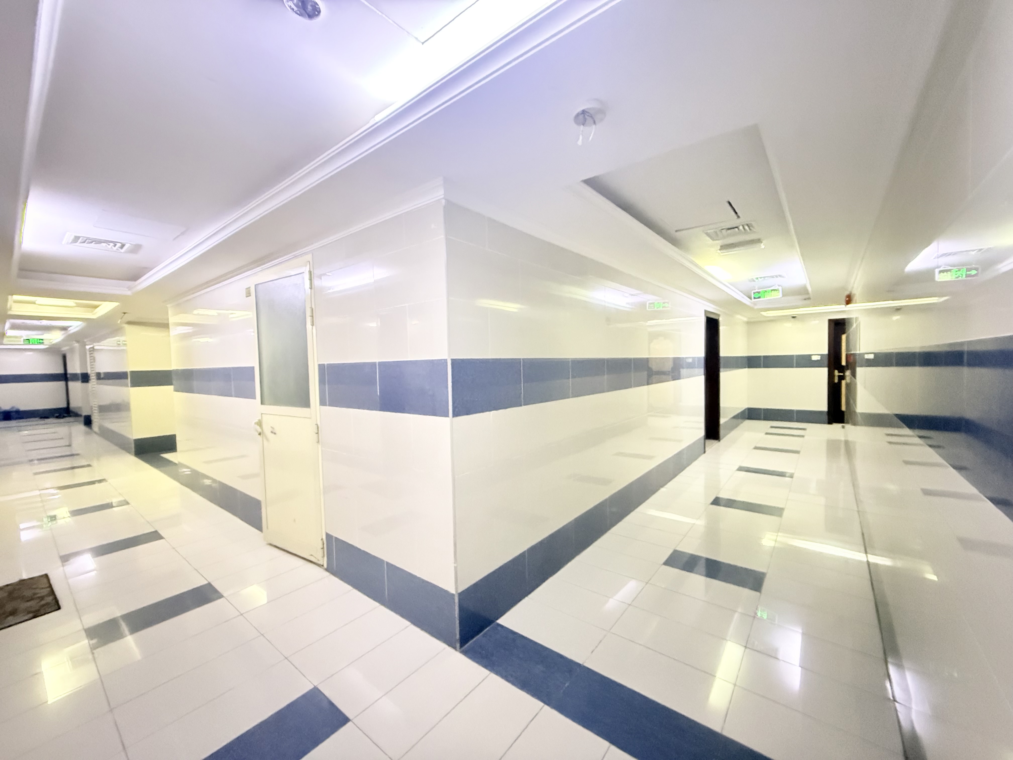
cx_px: 506
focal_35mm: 14
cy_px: 380
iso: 2000
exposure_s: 1/25
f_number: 2.2
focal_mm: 2.22
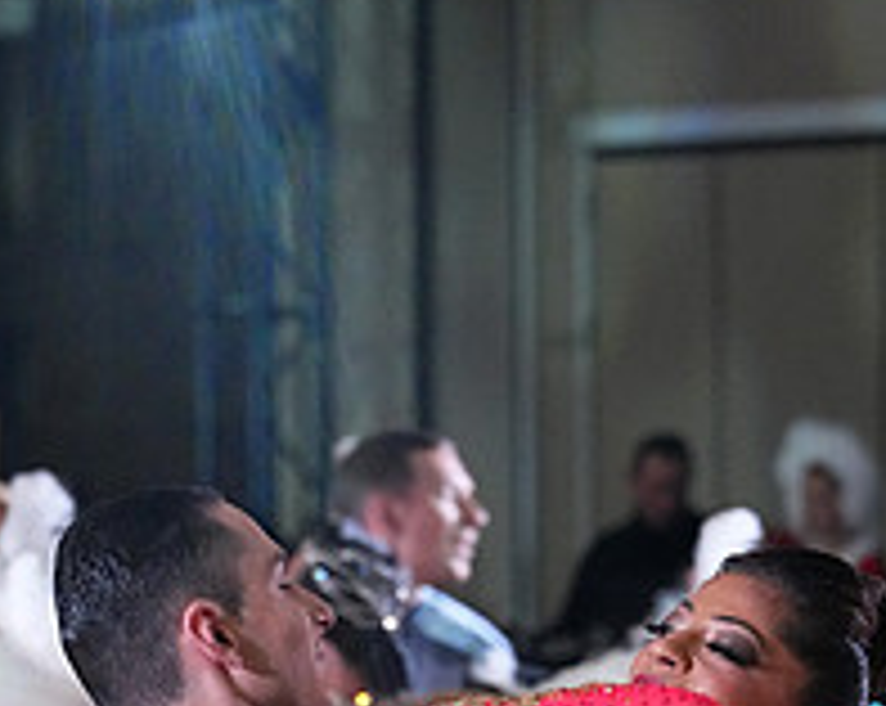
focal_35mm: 473
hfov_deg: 4.1
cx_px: 537
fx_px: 12385
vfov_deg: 3.2
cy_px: 1237
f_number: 6.3
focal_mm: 171
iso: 10000
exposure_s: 1/400
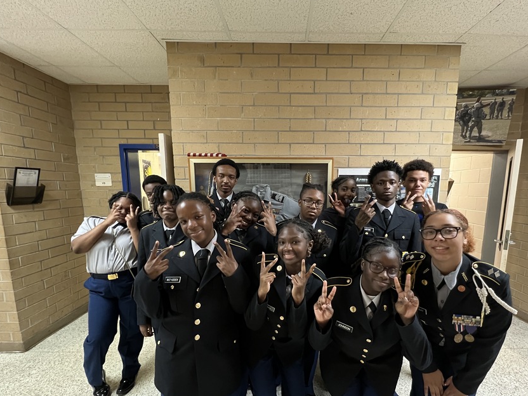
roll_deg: +0.1
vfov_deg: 77.6
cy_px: 228
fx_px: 244
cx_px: 288
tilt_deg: -9.8
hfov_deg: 94.2
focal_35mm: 16
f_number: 1.8
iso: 800
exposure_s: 1/40
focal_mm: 1.57
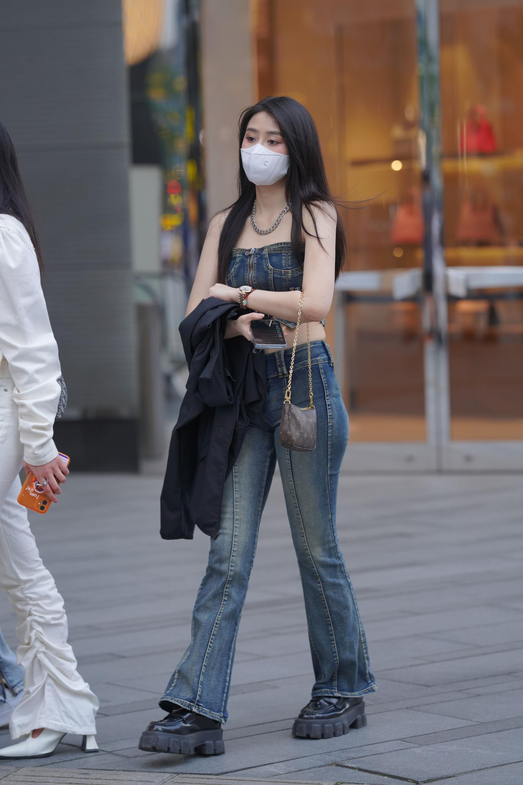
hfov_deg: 10.2
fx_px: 2942
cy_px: 392
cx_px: 262
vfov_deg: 15.2
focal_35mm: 135
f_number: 3.2
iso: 640
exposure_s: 1/400
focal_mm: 135
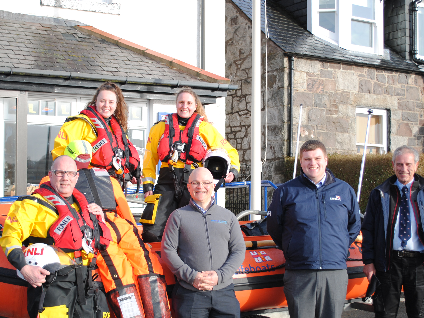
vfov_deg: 21.9
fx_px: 821
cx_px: 211
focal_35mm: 67
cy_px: 167
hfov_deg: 29.0
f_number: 8
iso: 100
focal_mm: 34
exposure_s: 1/250
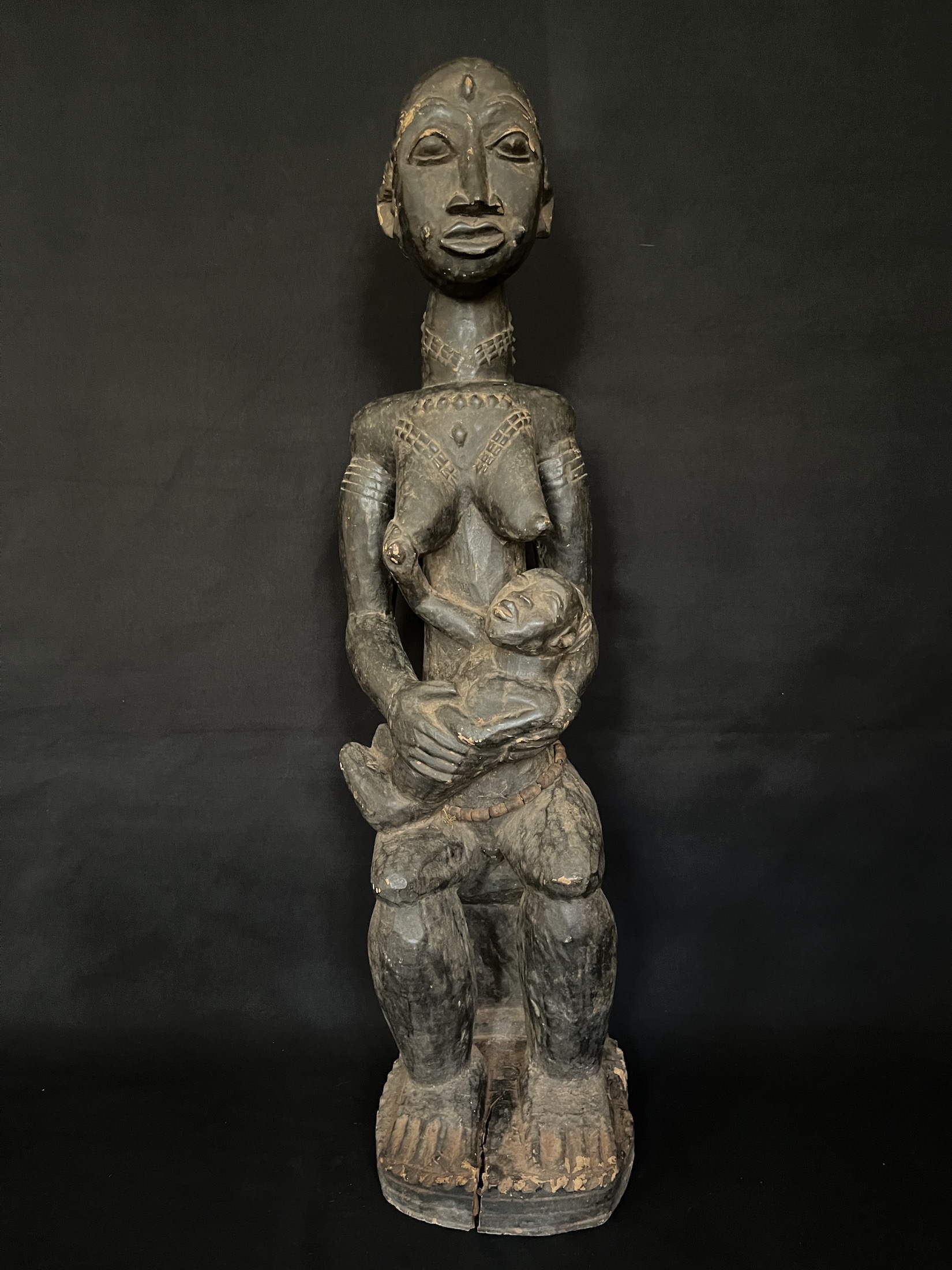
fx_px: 953
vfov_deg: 67.3
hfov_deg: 53.1
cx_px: 476
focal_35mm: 26
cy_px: 635
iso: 1000
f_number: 1.6
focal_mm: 5.1
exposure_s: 1/22
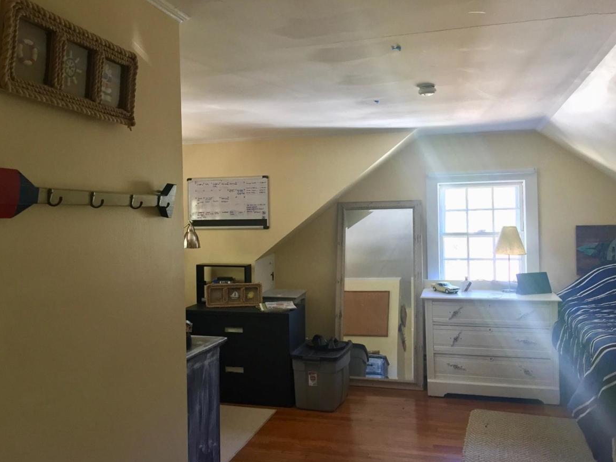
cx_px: 286
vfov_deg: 44.1
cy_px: 220
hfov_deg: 56.8
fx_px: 569
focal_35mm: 32
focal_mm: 4.15
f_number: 2.2
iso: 200
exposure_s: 1/30
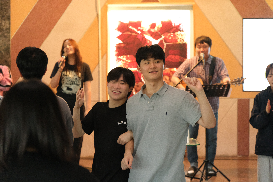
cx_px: 136
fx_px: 796
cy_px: 91
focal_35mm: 105
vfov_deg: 13.0
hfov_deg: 19.5
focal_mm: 70
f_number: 2.8
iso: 8000
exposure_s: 1/250
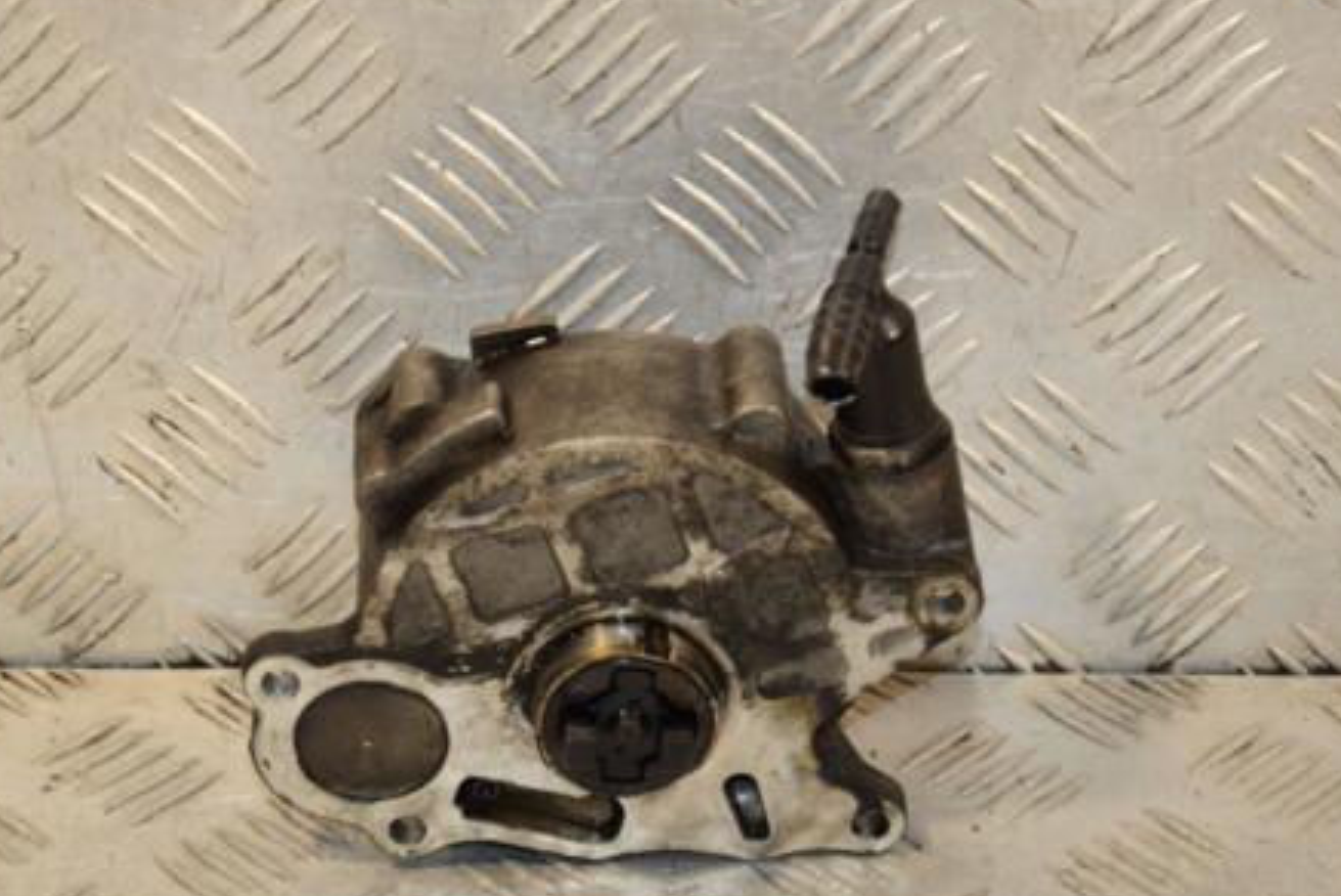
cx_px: 681
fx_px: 5367
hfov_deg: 14.2
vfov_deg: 9.5
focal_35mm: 144
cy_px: 574
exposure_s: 1/200
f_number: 6.3
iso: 800
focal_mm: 70
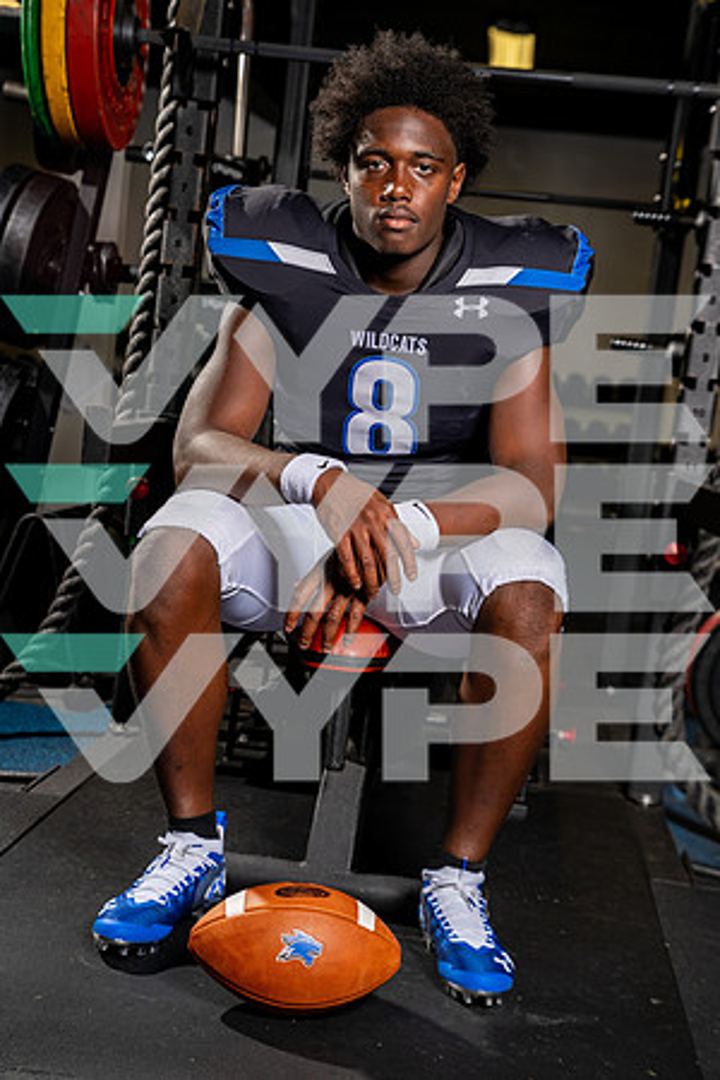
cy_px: 540
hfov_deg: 24.2
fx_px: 1680
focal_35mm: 56
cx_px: 360
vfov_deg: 35.6
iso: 100
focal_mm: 56
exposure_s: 1/250
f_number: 4.5
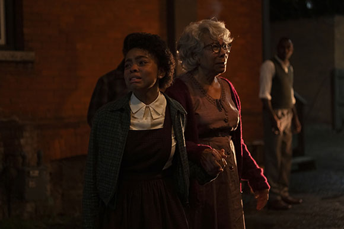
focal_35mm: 75
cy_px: 114
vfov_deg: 18.2
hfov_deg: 27.0
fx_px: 717
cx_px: 172
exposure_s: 1/100
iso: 4000
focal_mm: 50
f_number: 2
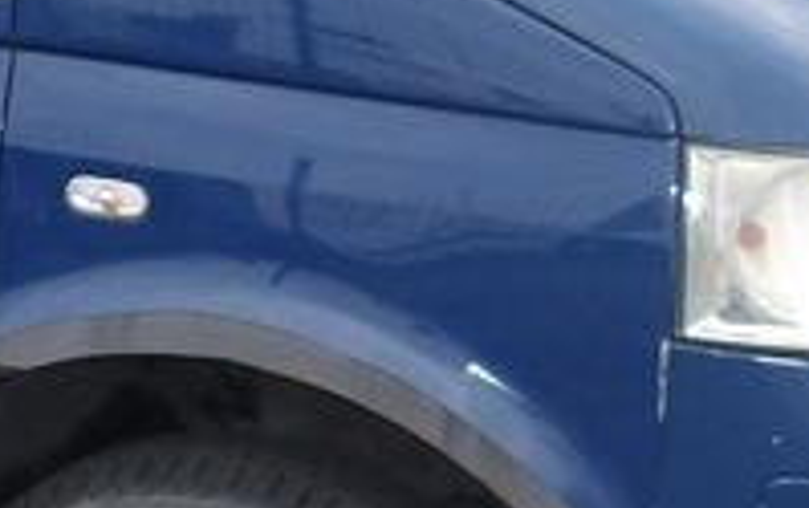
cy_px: -65
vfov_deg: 8.9
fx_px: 3246
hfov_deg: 13.2
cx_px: -496
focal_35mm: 147
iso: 100
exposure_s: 1/428
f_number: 3
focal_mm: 4.9
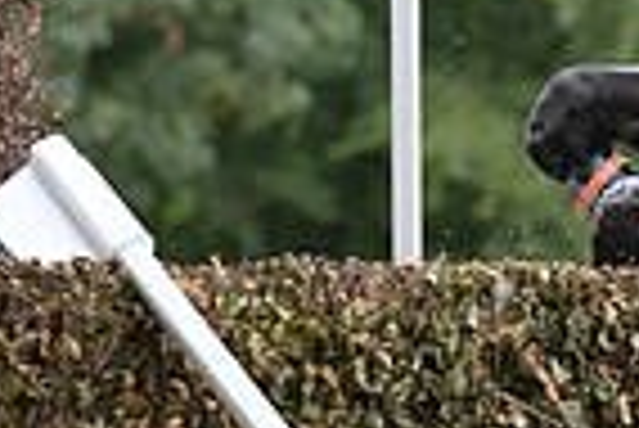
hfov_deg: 3.2
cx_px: 1130
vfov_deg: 2.2
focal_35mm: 632
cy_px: -133
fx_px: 11229
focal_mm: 155
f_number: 5.6
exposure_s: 1/1250
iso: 3200
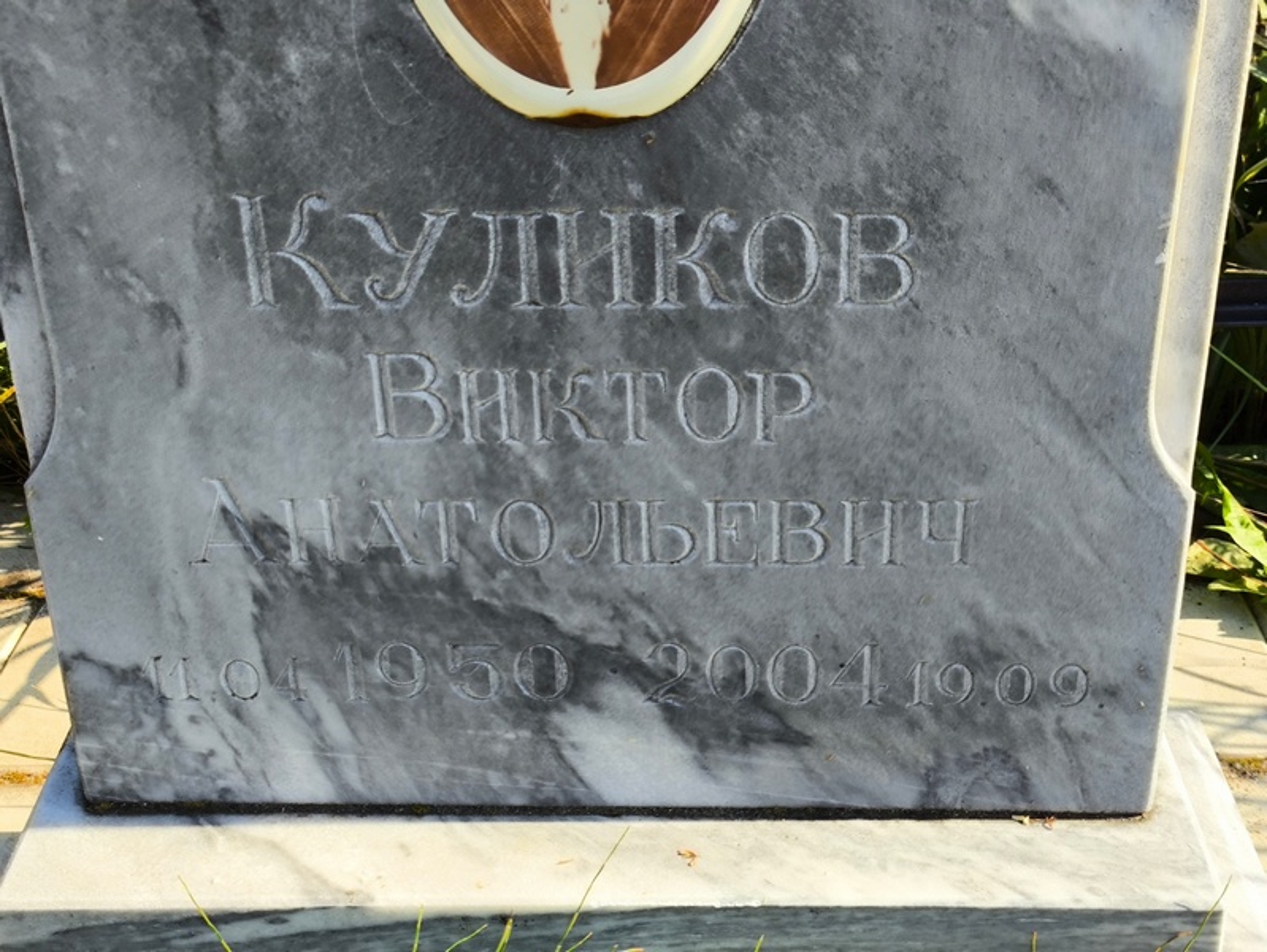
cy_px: 476
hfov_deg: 38.2
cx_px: 634
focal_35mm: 50
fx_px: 1831
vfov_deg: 29.1
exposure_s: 1/649
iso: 50
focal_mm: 4.71
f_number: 1.7
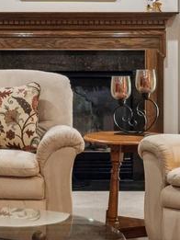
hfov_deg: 13.1
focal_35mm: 113
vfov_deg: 17.3
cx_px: 70
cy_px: 69
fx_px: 783
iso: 400
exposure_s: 1/80
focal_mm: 20
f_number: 5.6
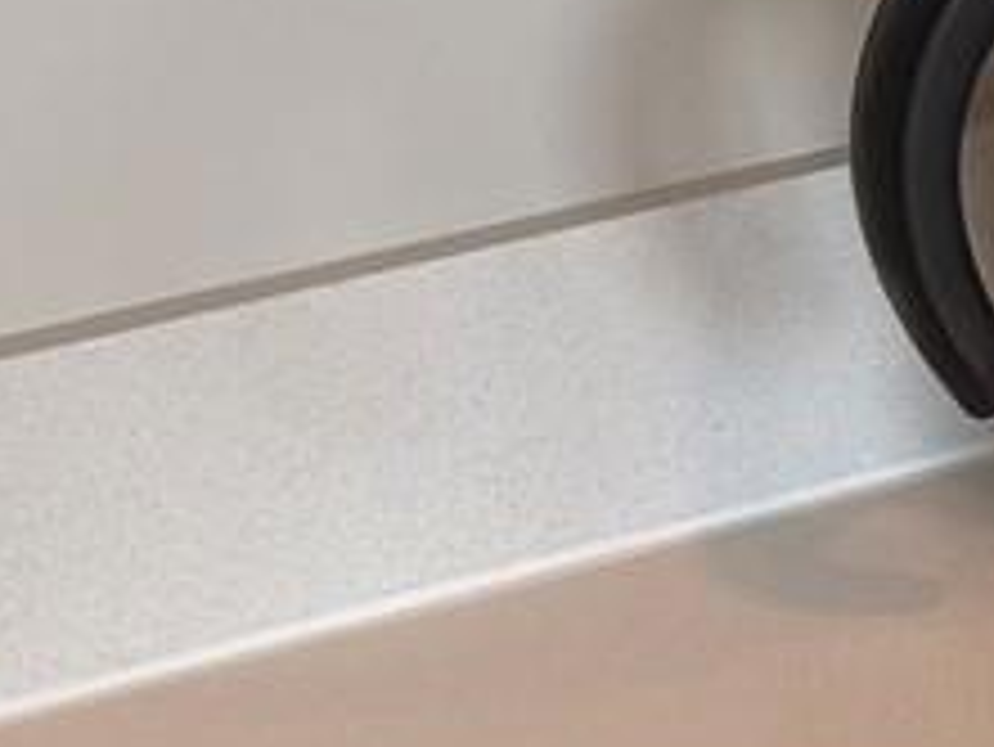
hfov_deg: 8.4
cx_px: 3513
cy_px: -176
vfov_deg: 8.4
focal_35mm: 174
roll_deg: +3.1
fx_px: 4999
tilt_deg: -15.8
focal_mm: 6.76
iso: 64
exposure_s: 1/120
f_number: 1.78
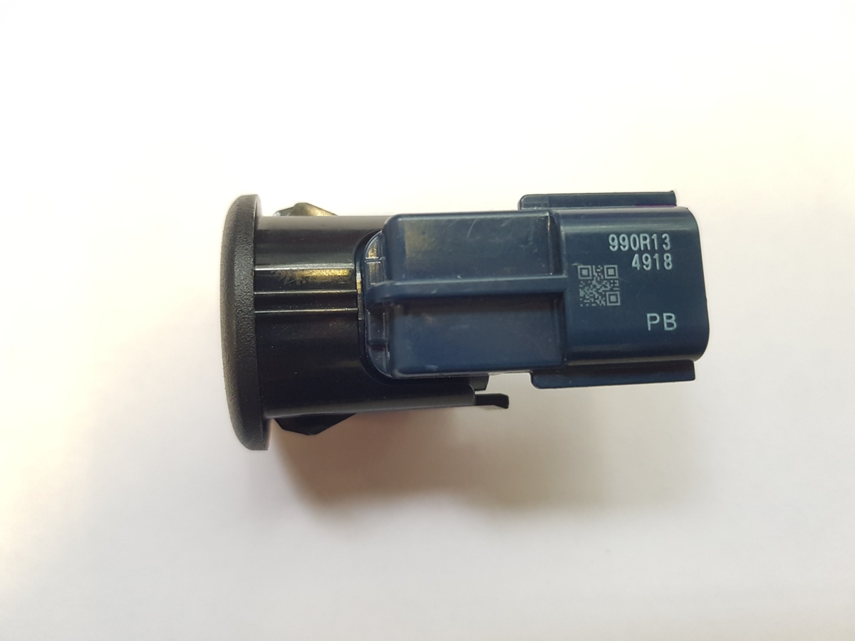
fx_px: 642
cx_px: 428
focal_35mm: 26
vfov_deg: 53.1
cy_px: 320
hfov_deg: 67.3
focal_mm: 4.2
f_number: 1.7
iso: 160
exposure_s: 1/33
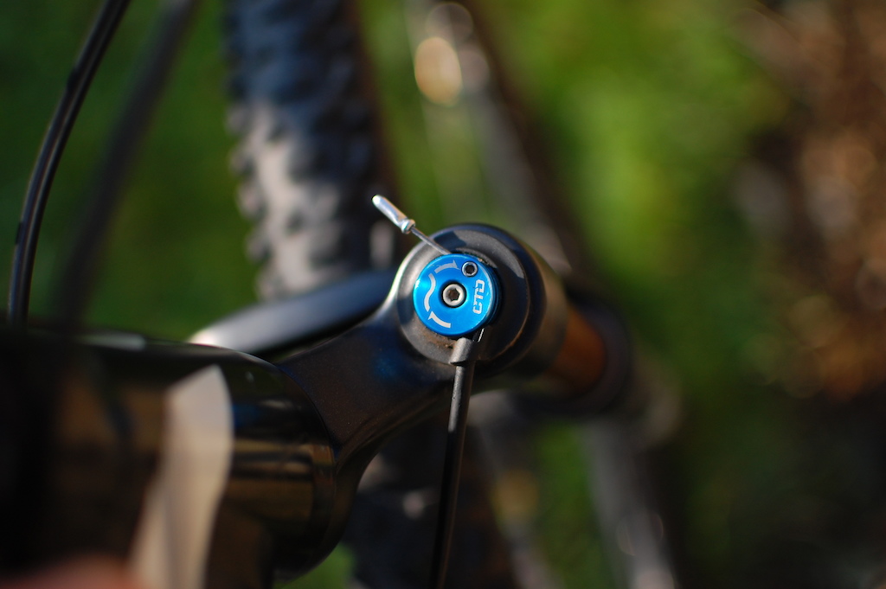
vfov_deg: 25.7
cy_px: 294
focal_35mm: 52
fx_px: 1291
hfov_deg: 37.9
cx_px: 443
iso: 200
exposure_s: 1/2000
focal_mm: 35
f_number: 2
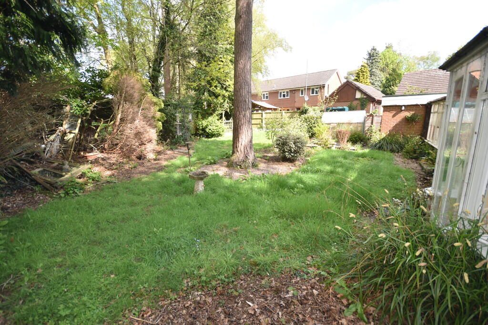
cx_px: 244
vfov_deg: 77.3
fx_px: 203
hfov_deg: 100.4
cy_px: 162
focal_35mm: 15
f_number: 5
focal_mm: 10
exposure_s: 1/200
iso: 180
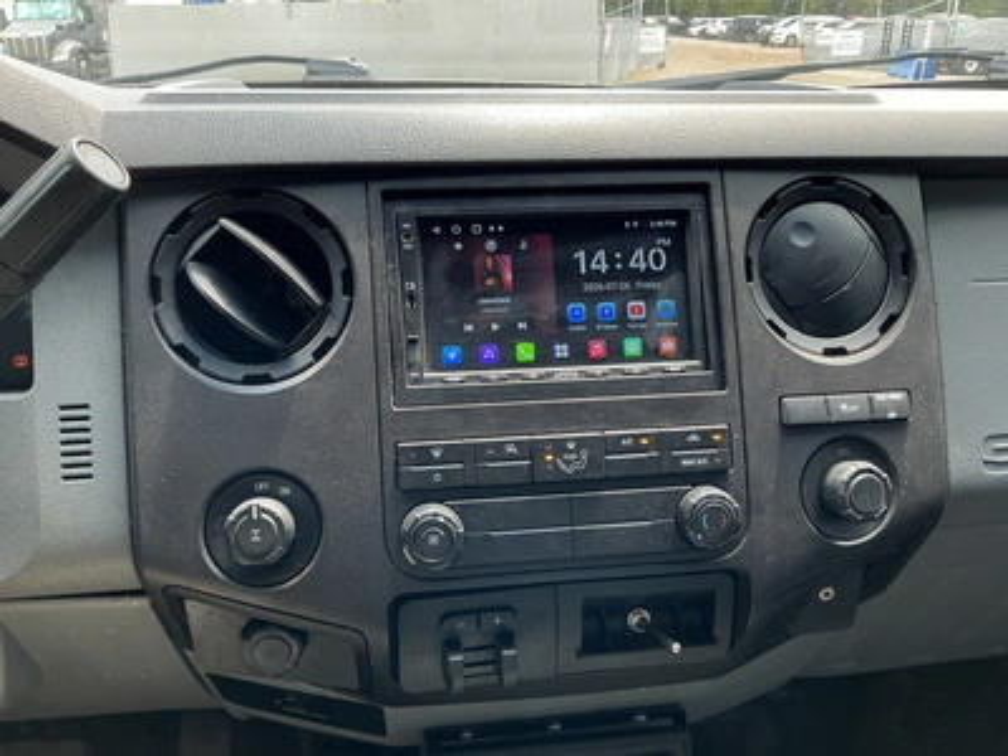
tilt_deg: -22.1
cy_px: 378
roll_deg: +1.3
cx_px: 504
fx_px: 815
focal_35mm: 28
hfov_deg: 63.4
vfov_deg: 49.7
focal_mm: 3
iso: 32
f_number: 1.8
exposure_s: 1/122
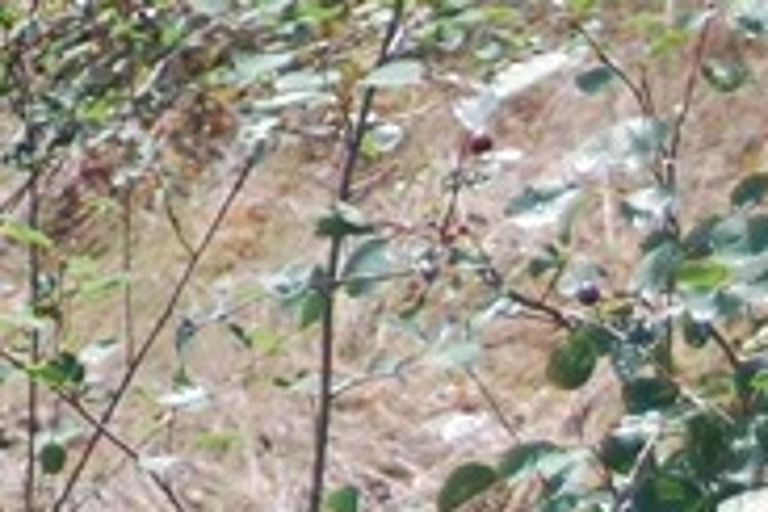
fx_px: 8725
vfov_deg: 3.3
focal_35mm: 409
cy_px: -701
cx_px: -1089
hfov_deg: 4.9
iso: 100
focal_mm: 46
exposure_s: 1/160
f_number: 6.3
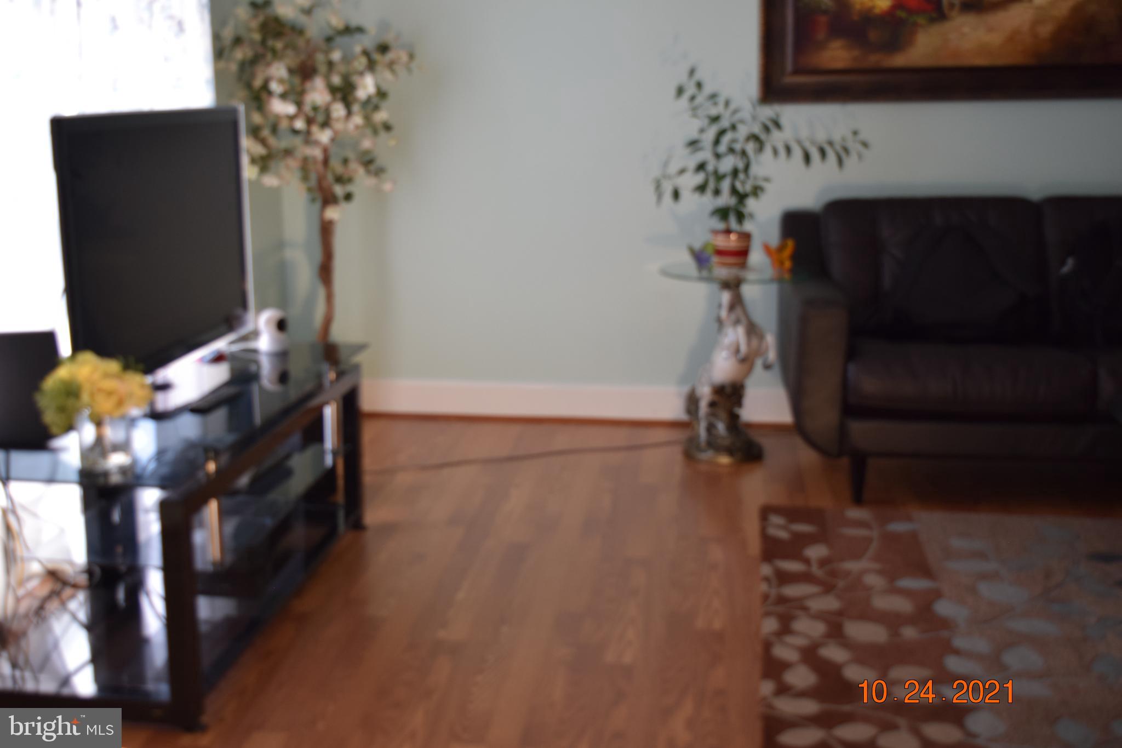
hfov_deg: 46.4
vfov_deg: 31.9
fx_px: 1309
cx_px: 561
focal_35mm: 42
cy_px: 374
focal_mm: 28
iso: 400
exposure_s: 1/125
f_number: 5
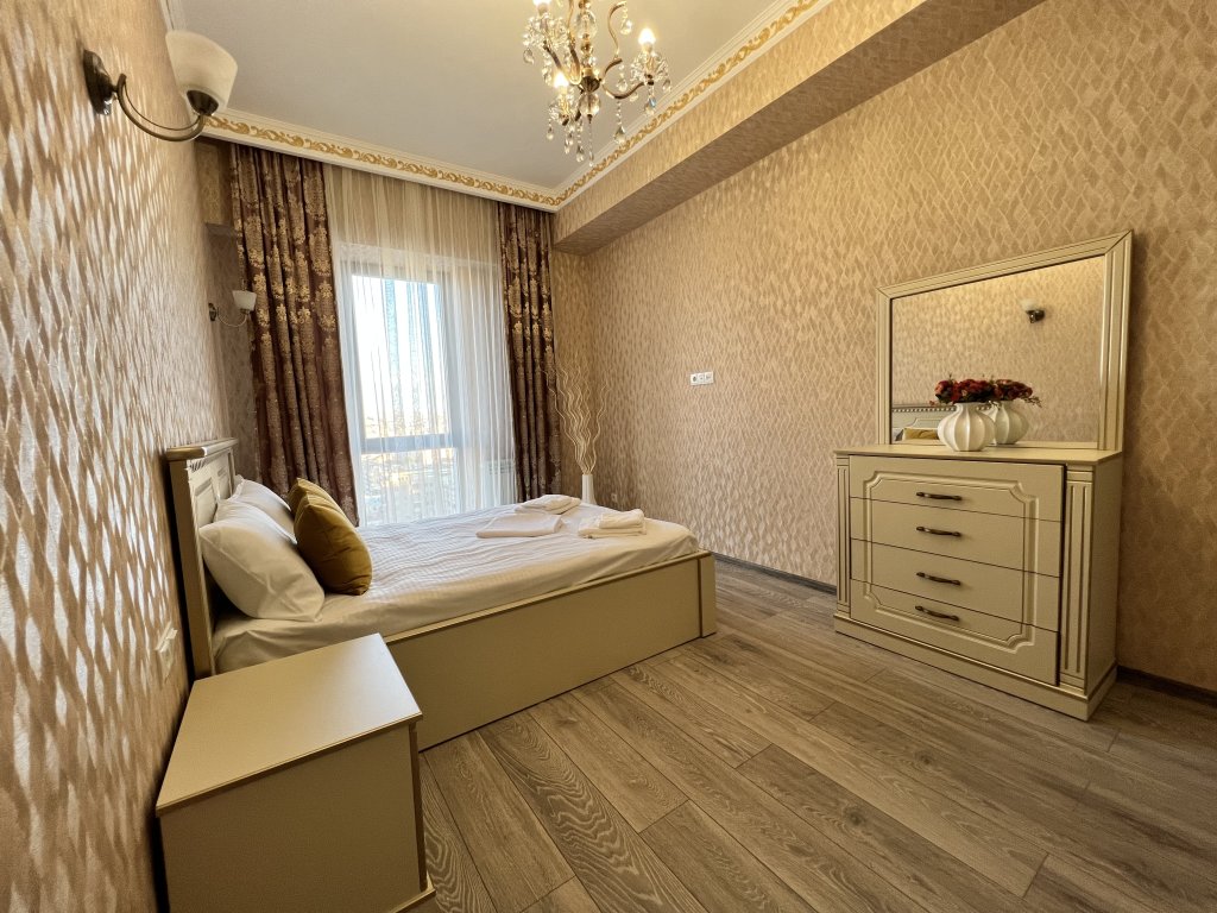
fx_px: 457
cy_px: 456
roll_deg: +3.1
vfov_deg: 89.9
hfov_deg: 106.2
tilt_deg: -4.7
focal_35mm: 13
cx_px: 608
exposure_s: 1/100
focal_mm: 1.57
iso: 160
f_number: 1.8
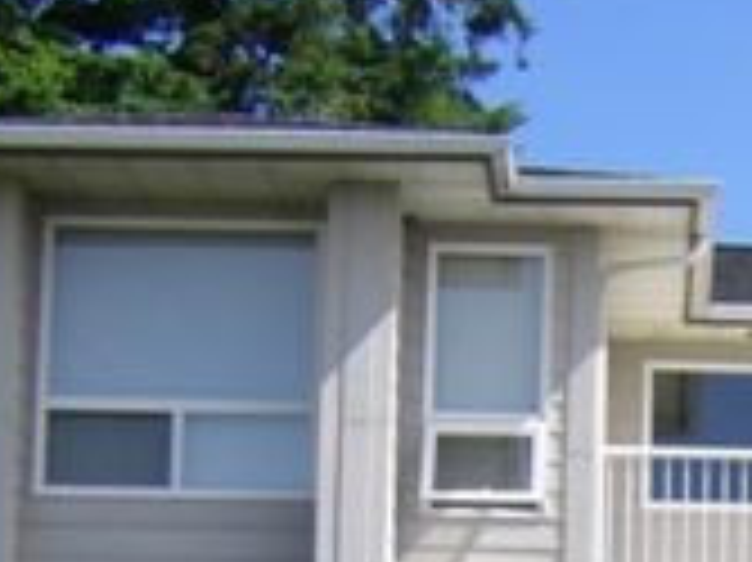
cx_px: 869
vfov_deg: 9.8
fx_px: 3169
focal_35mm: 146
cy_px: 868
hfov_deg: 13.2
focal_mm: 6.3
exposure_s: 1/160
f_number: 7
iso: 64
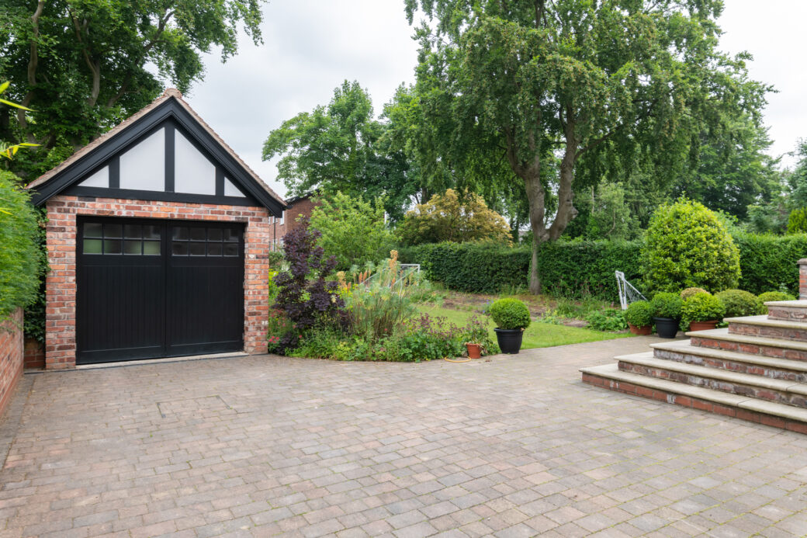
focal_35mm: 24
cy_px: 269
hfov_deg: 73.8
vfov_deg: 53.1
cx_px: 404
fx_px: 538
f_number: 8
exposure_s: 1/200
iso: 200
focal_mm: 24
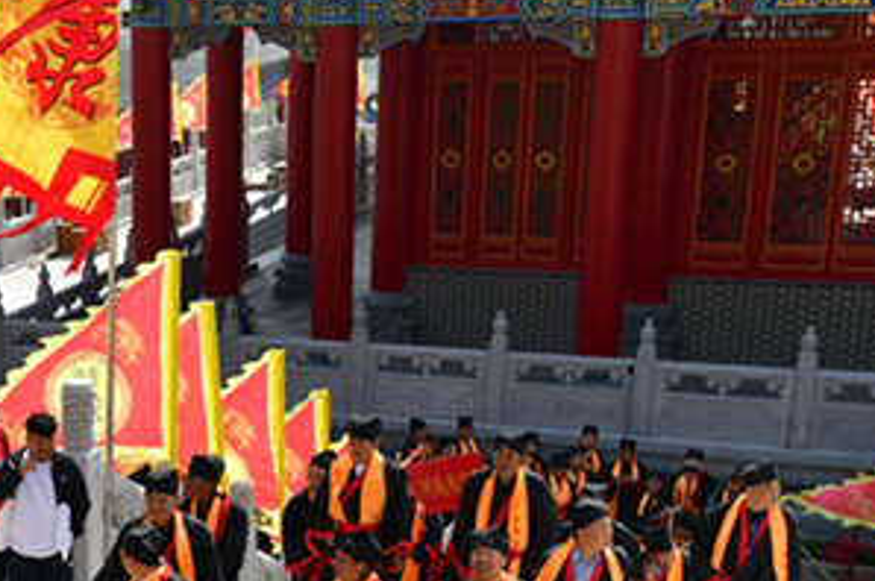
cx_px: -208
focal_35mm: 94
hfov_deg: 20.2
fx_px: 2282
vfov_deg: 14.2
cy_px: 644
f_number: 8
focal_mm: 35
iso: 160
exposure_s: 1/250
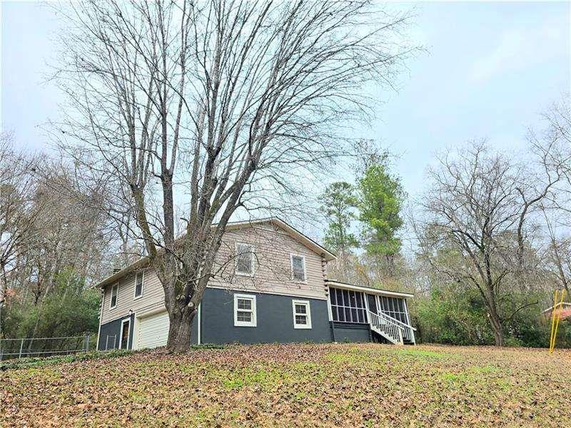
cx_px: 286
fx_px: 379
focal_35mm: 23
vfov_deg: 58.9
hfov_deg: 73.9
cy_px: 214
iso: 12
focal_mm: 6.3
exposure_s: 1/588
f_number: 1.7
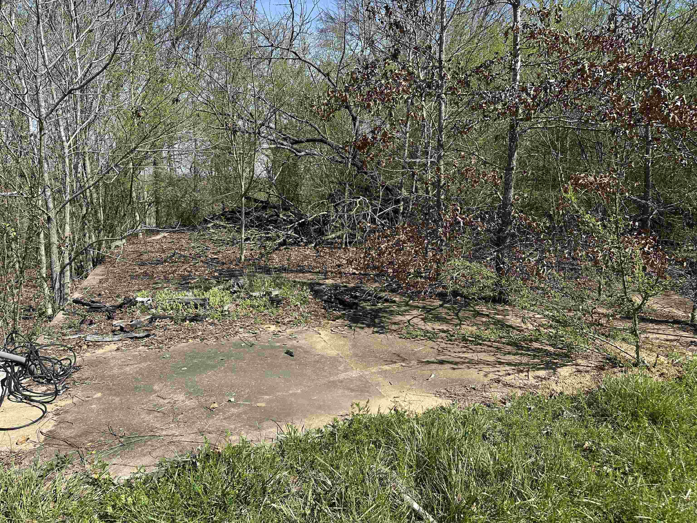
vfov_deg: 56.8
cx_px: 348
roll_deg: +0.3
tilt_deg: -9.7
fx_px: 483
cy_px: 262
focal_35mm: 24
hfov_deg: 71.6
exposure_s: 1/2809
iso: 80
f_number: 1.78
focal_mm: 6.86
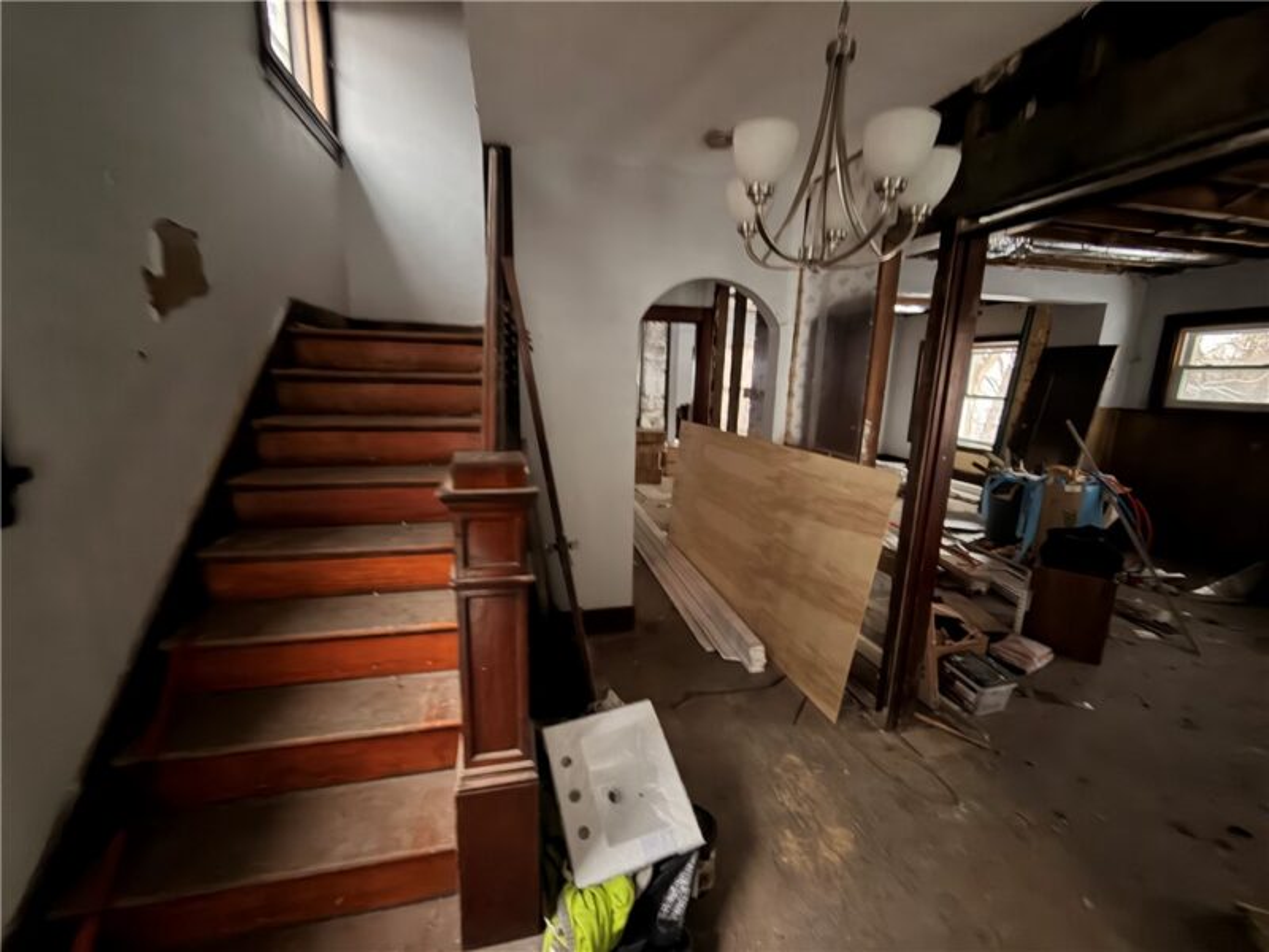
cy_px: 476
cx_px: 634
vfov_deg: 85.7
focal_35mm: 14
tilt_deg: -12.7
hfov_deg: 102.1
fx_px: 513
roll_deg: -1.2
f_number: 2.2
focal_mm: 2.22
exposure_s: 1/9
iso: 1250
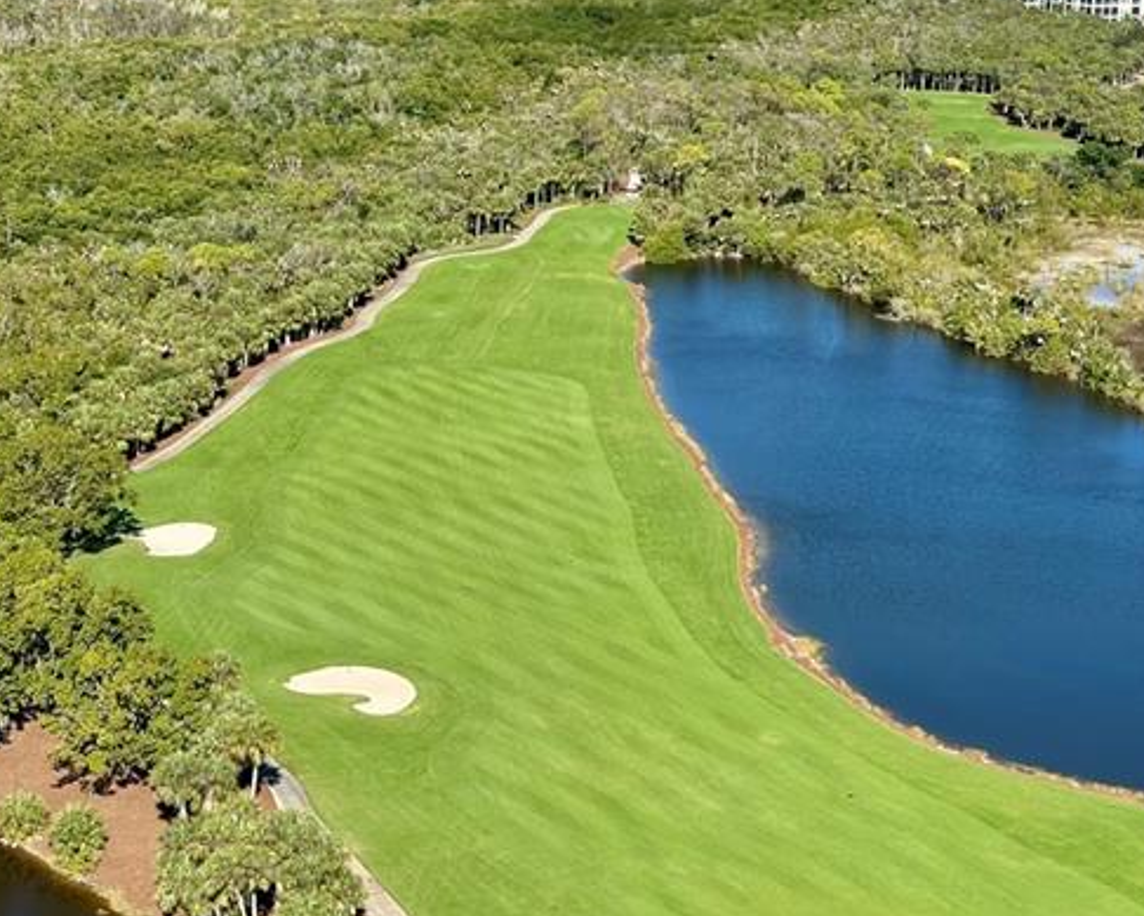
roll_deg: -2.1
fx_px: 2506
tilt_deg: -11.2
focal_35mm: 74
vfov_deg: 20.6
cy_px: 283
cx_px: 570
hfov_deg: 25.7
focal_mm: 6.86
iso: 64
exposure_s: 1/4566
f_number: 1.78
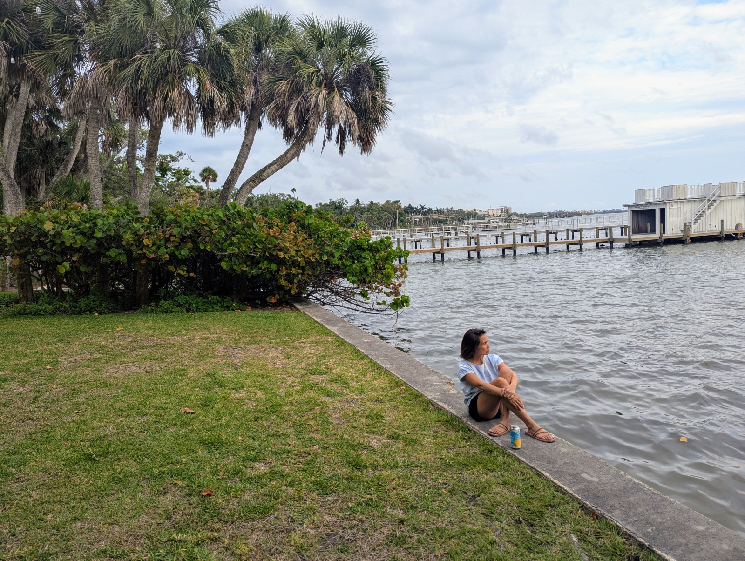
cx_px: 372
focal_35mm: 24
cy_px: 280
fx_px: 517
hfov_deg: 71.5
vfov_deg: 56.9
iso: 46
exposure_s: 1/382
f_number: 1.85
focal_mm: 6.81
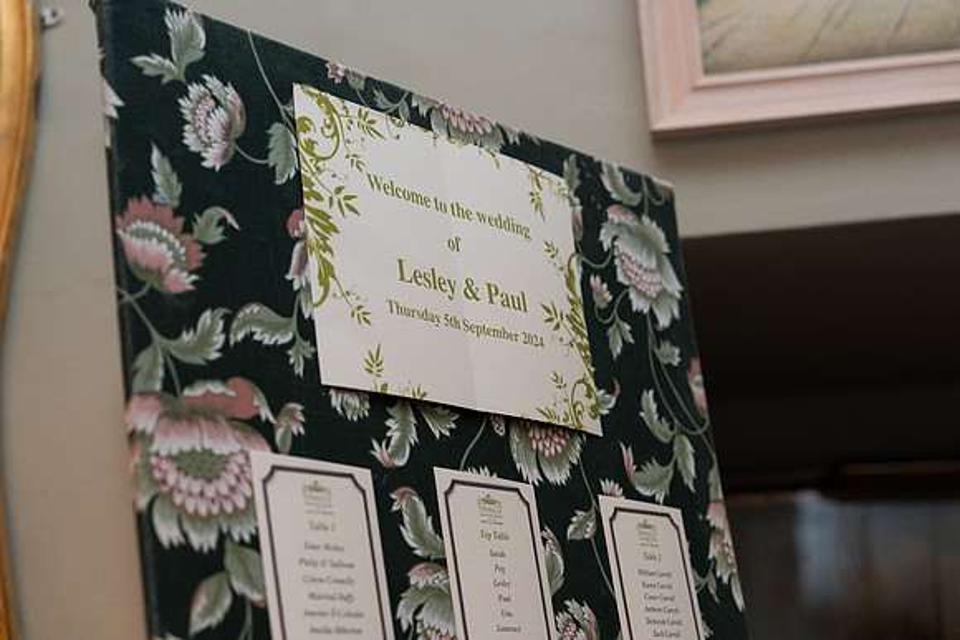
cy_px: 320
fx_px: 1867
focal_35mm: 70
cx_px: 480
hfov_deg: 28.8
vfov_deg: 19.5
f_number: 3.5
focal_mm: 70
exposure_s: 1/200
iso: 2500
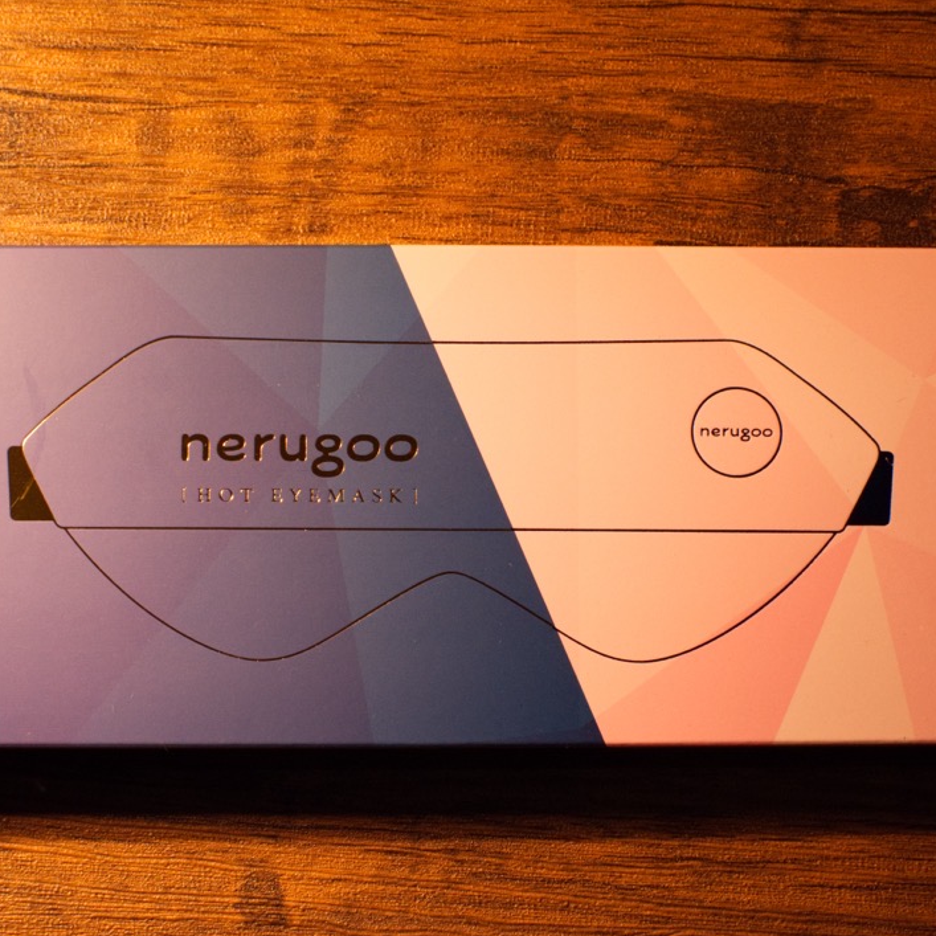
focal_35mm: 73
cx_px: 462
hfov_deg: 23.8
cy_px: 492
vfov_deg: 23.8
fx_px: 2224
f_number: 7.1
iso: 1250
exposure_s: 1/80
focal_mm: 35
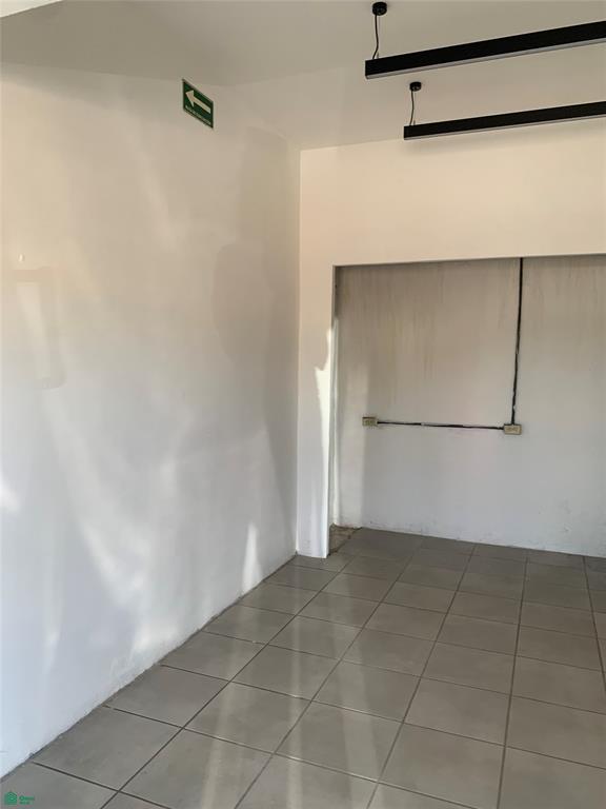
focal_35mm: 26
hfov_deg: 53.1
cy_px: 404
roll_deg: -2.2
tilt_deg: -2.1
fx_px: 607
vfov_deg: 67.3
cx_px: 303
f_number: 1.8
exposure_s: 1/121
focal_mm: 4.25
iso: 80
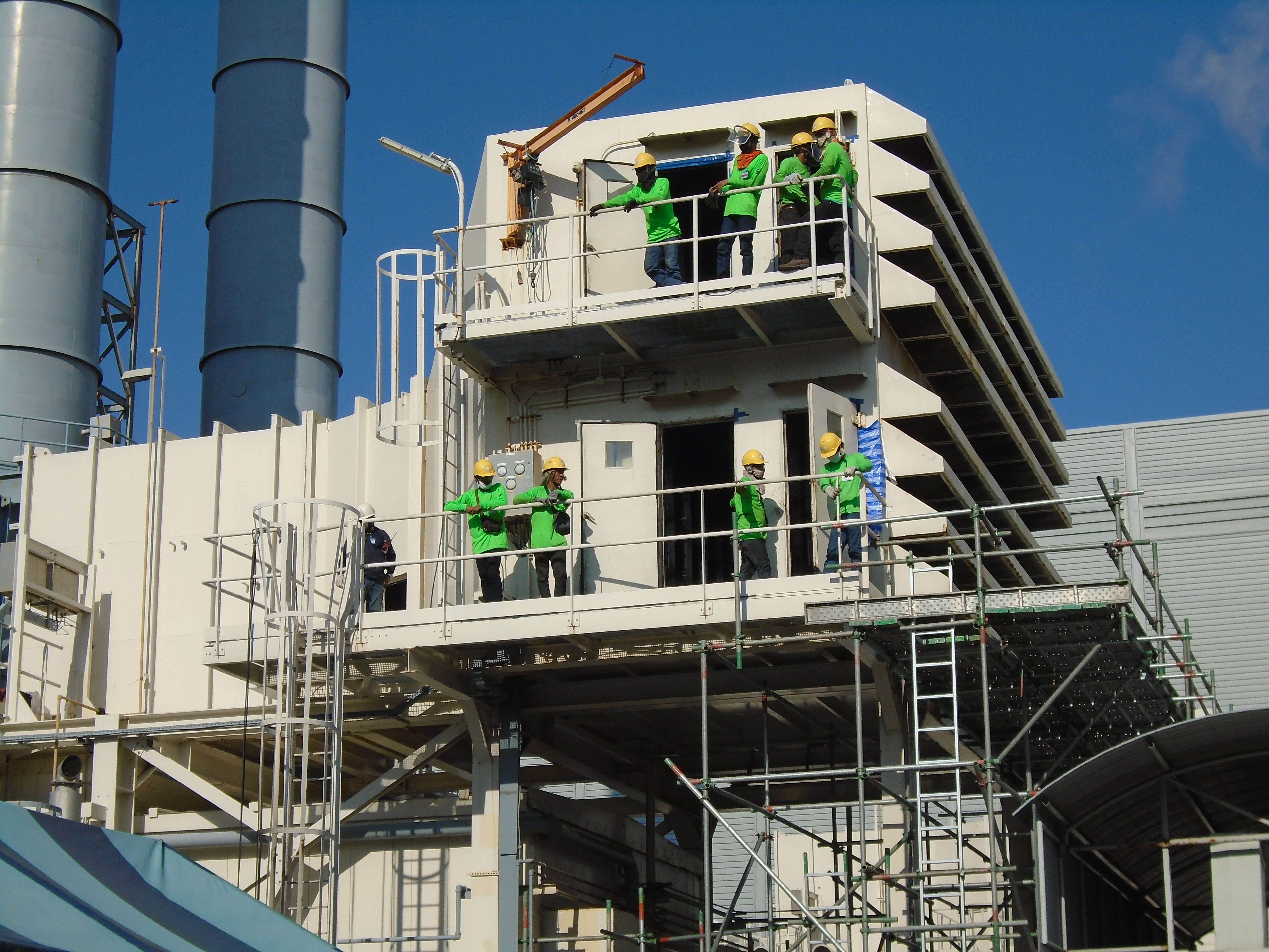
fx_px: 2493
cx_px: 634
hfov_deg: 28.6
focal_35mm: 68
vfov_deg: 21.6
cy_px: 476
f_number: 13.8
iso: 100
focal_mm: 12
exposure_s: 1/160
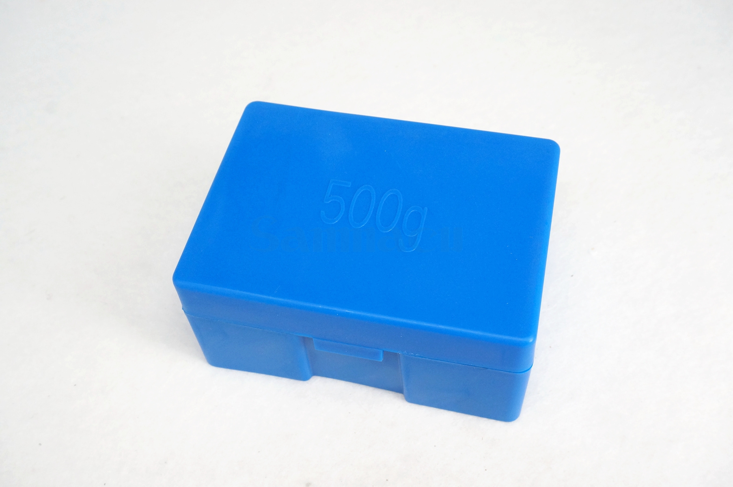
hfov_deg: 51.3
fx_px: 763
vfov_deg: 35.4
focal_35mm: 38
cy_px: 244
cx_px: 366
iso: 800
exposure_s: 1/100
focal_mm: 25
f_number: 9
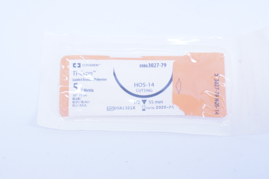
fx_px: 537
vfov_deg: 18.9
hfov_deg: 28.1
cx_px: 134
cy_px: 90
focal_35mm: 72
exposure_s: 1/10
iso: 400
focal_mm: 48
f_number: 14
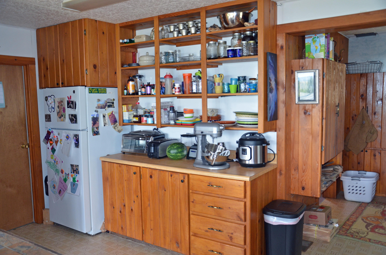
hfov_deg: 59.6
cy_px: 128
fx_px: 337
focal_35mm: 32
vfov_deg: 41.5
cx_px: 193
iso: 800
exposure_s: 1/60
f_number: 3.8
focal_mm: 21
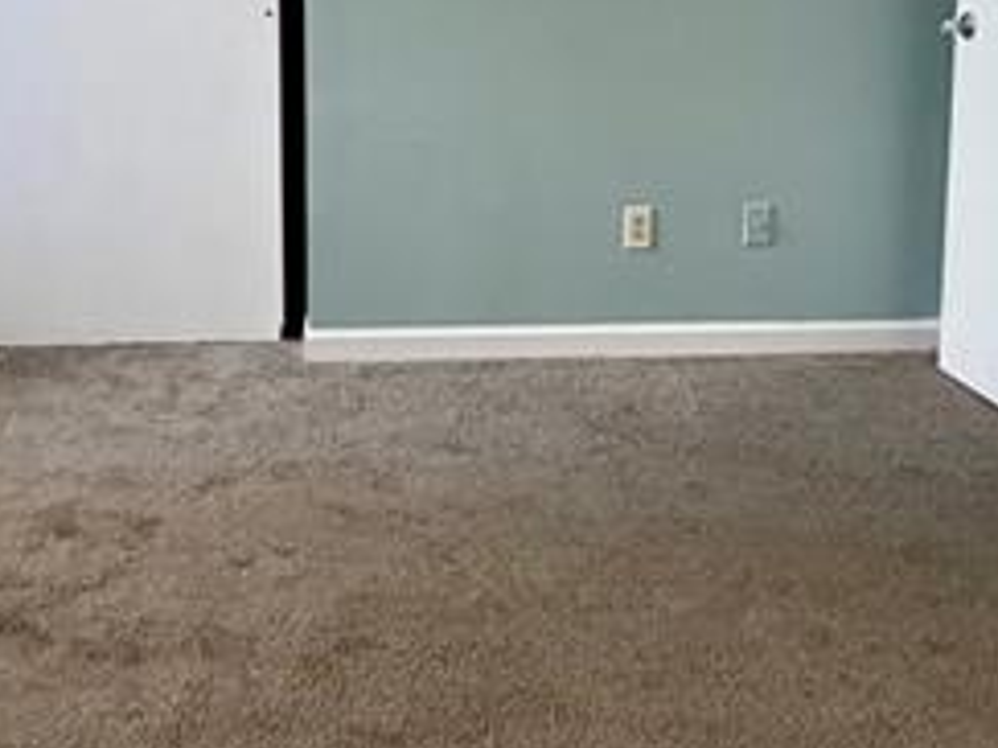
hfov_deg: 32.5
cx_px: 345
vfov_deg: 24.3
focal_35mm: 59
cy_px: 115
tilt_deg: -10.2
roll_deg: +1.6
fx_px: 1700
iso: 160
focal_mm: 2.22
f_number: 2.2
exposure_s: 1/121
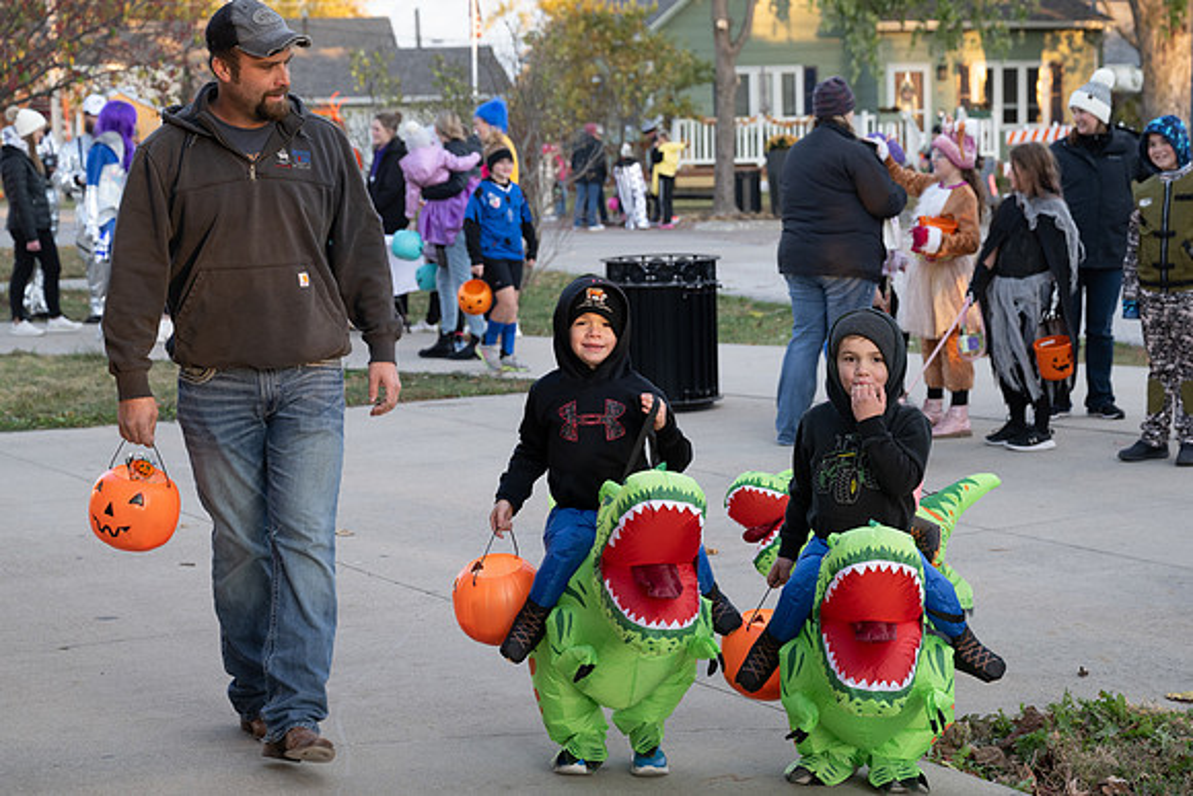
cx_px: 690
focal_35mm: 76
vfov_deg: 17.9
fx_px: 2518
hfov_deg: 26.6
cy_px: 504
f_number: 5
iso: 500
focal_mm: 60
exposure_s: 1/160
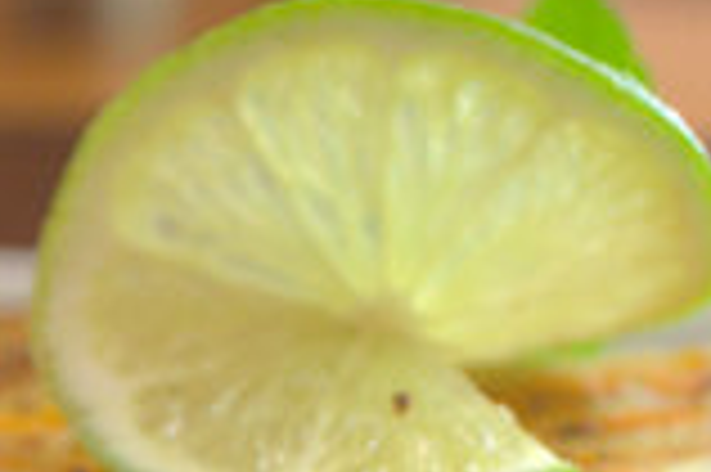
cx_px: 68
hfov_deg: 13.9
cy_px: 618
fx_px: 2880
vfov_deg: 9.2
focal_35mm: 146
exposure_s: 1/60
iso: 800
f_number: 4.8
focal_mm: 32
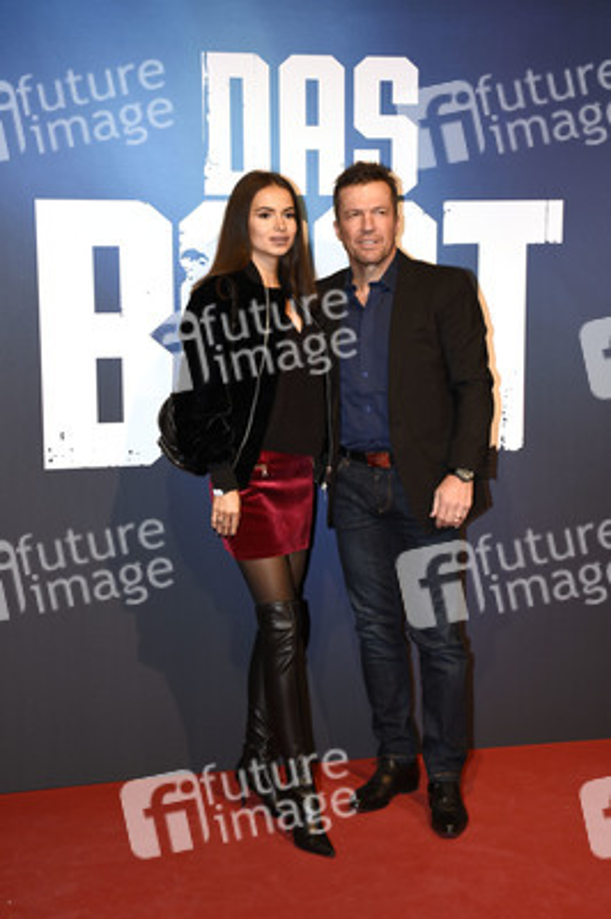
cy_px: 460
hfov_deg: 23.7
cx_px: 306
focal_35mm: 57
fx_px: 1454
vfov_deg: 35.1
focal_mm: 38
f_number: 6.3
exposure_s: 1/160
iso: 640
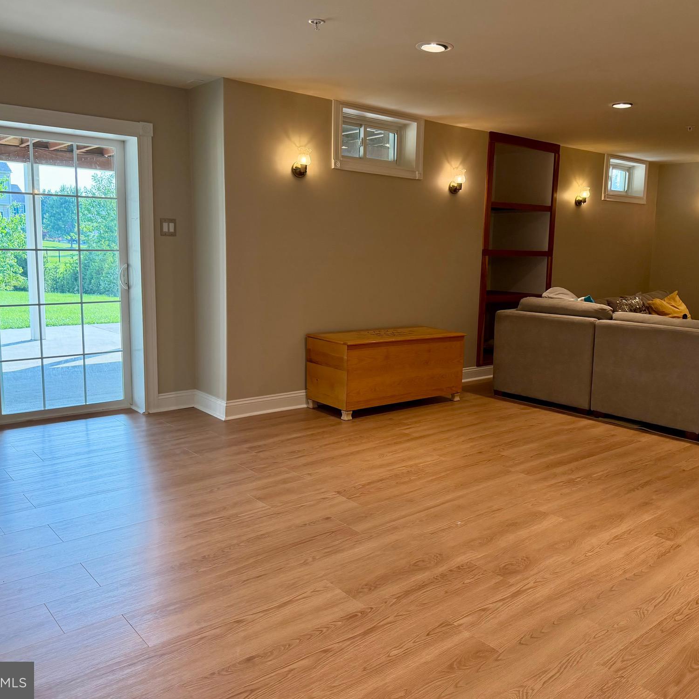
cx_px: 395
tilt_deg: -8.0
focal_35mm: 29
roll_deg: -1.1
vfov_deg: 55.6
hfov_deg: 55.4
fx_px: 663
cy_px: 342
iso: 200
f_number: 1.78
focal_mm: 6.76
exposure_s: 1/233
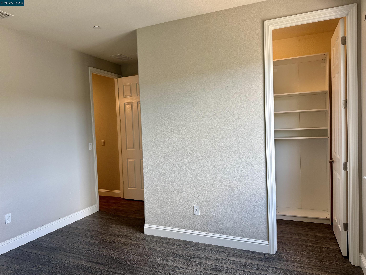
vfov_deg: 56.8
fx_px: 254
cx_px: 183
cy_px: 138
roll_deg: +2.8
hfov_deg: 71.6
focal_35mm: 24
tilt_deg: -1.6
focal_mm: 6.76
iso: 100
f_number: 1.78
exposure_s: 1/120
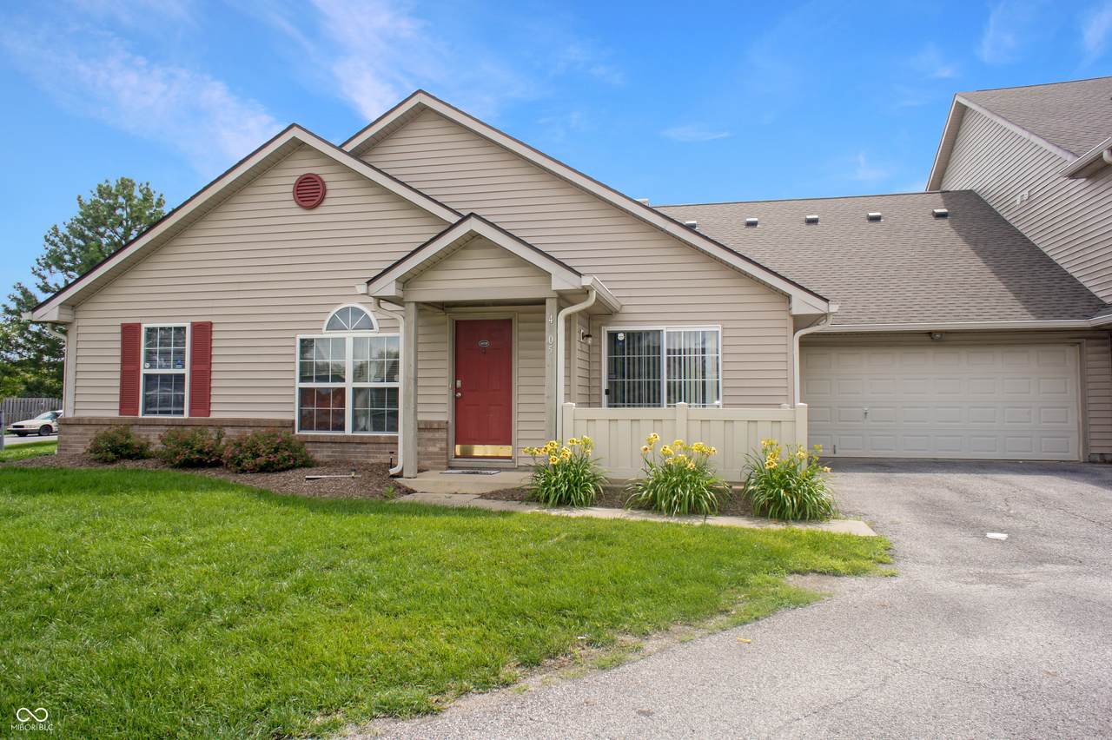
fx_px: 741
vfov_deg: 53.1
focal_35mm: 24
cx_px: 556
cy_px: 370
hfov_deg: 73.8
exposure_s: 1/100
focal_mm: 16
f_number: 8
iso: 200
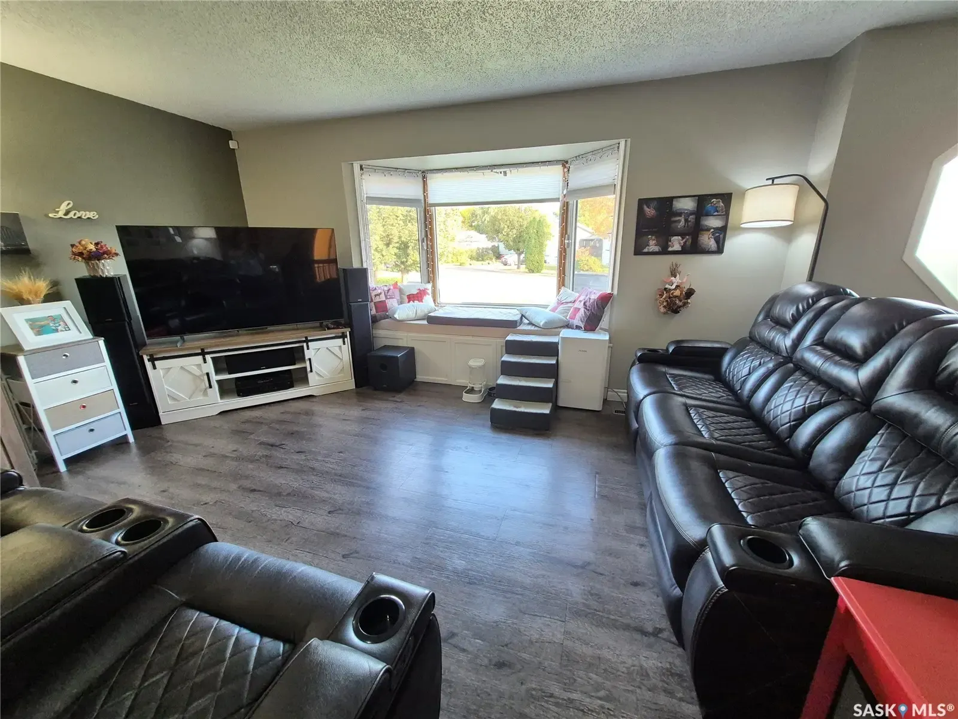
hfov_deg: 106.2
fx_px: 360
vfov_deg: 89.9
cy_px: 360
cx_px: 479
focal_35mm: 13
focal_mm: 1.74
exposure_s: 1/60
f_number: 2.2
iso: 500
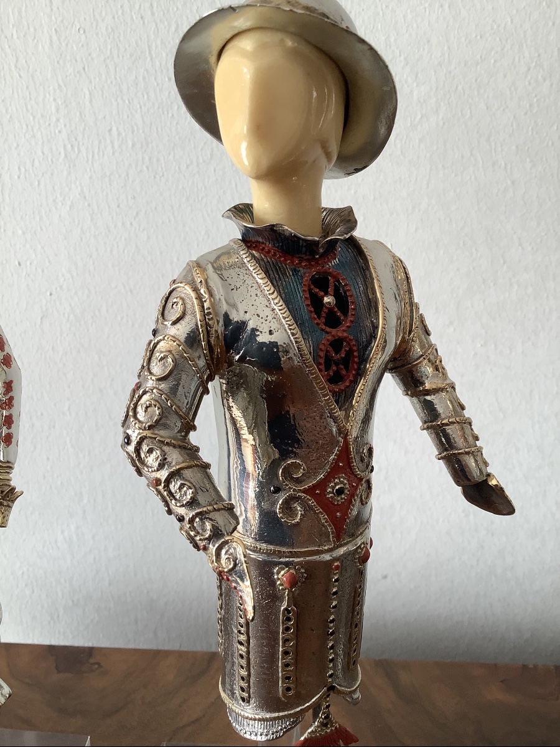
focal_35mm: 31
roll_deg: -0.2
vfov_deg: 58.4
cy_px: 374
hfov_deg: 45.4
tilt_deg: -19.7
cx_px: 280
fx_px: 669
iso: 50
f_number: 2.4
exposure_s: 1/50
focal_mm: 3.3
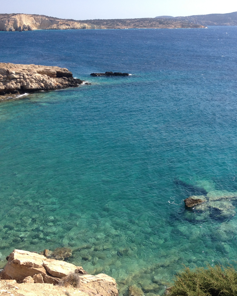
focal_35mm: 46
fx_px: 403
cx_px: 139
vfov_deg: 40.3
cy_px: 149
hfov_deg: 32.7
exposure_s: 1/1284
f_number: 2.4
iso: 50
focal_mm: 4.28
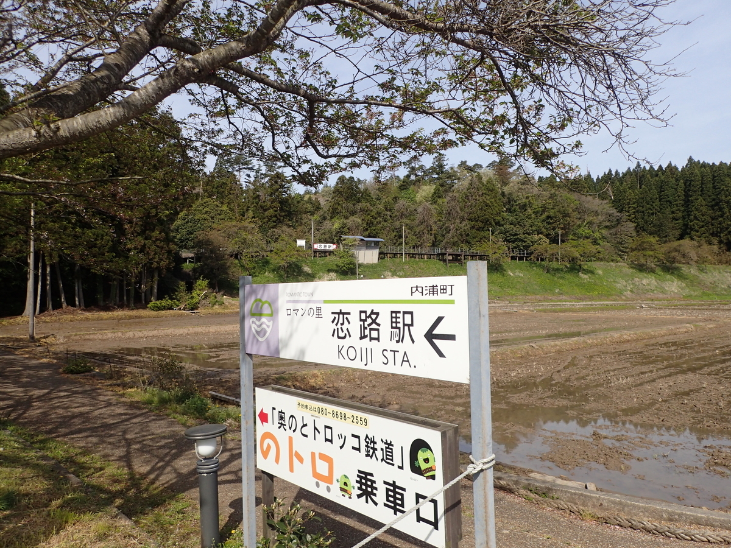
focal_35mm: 25
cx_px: 366
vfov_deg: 54.9
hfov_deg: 69.4
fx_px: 528
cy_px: 274
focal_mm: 4.5
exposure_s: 1/200
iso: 100
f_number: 8
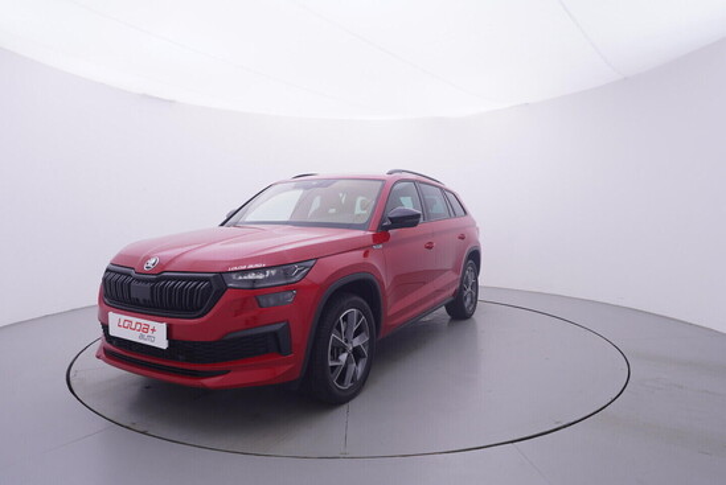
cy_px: 242
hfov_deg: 77.3
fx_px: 454
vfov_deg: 56.2
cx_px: 363
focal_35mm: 22
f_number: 5
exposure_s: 1/80
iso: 200
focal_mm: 15
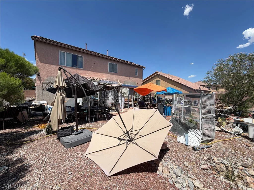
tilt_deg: -1.0
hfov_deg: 102.1
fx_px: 103
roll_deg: -1.0
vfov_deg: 85.7
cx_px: 127
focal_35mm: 14
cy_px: 95
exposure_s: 1/1125
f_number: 2.2
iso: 20
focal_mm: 2.22
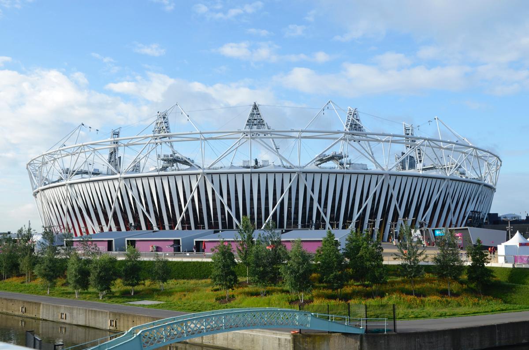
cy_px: 175
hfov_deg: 53.2
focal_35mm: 36
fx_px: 528
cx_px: 264
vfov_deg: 36.7
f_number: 8
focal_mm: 24
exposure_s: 1/250
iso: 200
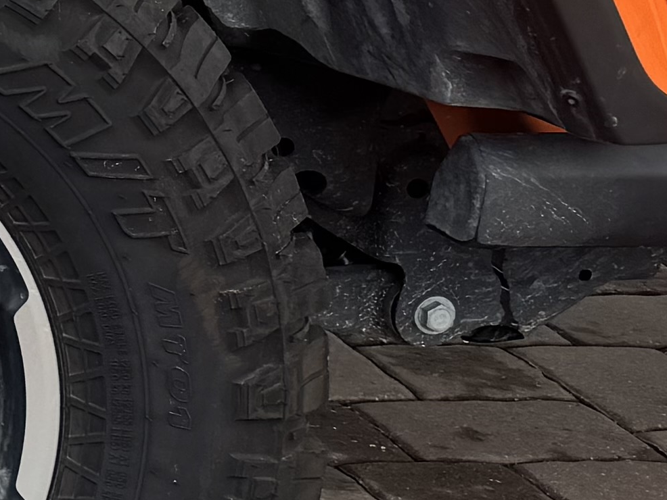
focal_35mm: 139
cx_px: -1231
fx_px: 2679
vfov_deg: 10.5
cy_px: -46
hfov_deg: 10.6
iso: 80
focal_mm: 6.76
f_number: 1.78
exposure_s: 1/1285
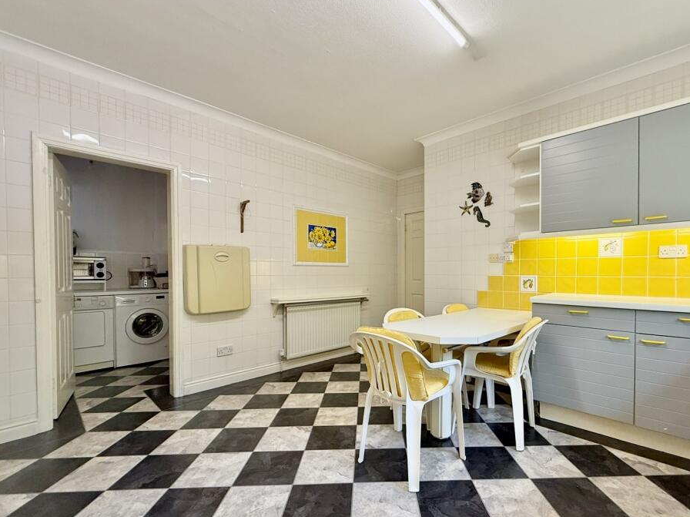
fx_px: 319
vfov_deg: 77.9
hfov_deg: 94.2
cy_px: 278
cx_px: 380
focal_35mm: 16
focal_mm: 2.22
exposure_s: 1/100
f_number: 2.2
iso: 200
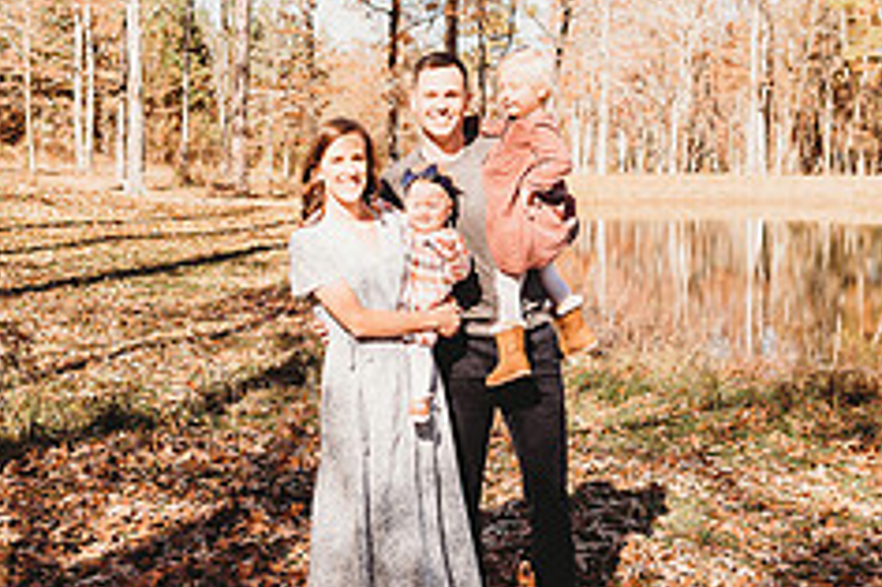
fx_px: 1444
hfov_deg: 34.0
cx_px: 434
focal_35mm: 59
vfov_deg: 22.9
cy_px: 249
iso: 100
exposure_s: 1/1600
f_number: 2.8
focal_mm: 24
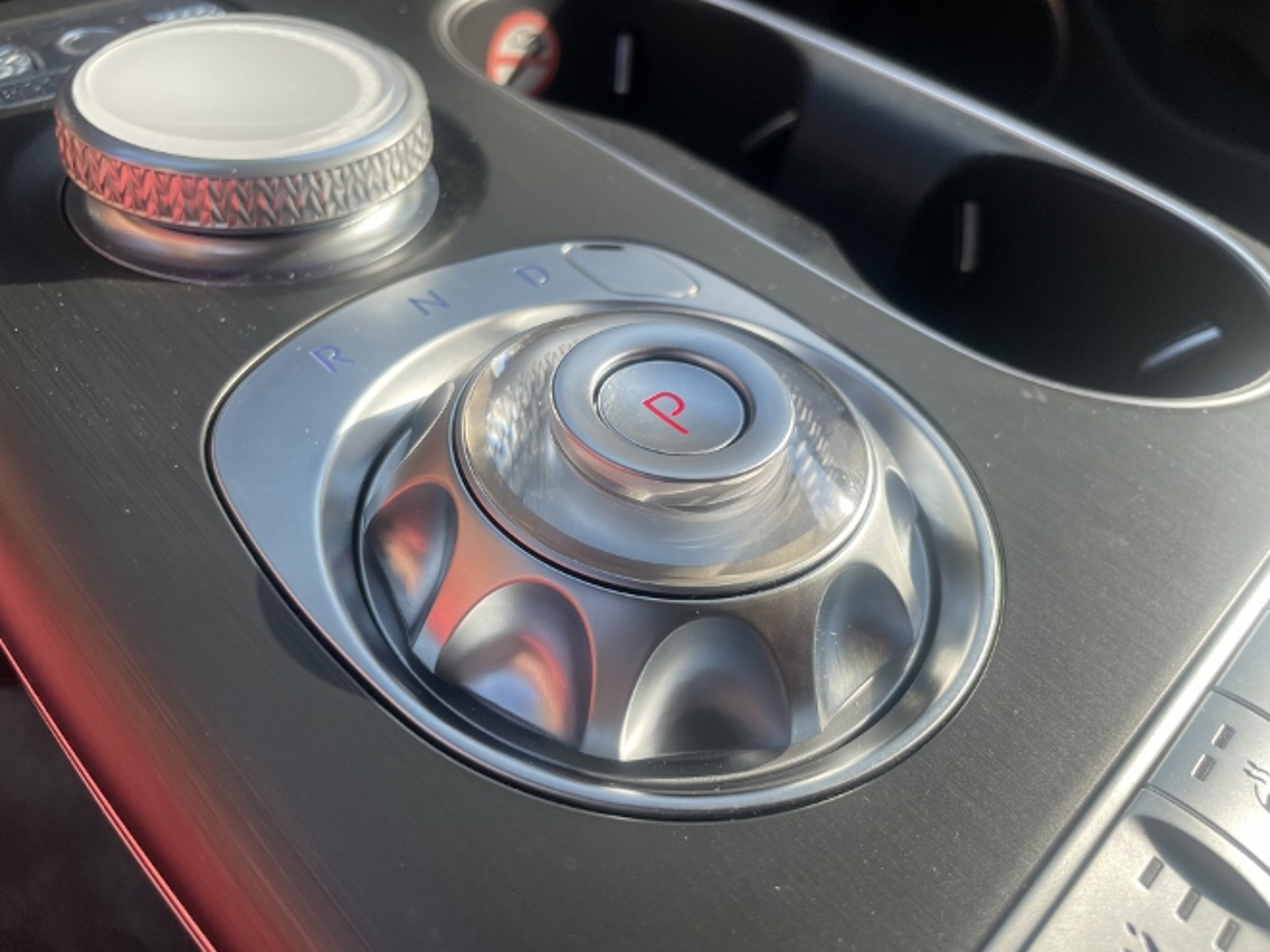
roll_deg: -13.9
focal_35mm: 26
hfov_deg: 67.3
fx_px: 954
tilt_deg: -41.2
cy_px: 476
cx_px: 635
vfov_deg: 53.1
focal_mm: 4.2
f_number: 1.6
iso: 32
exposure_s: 1/540
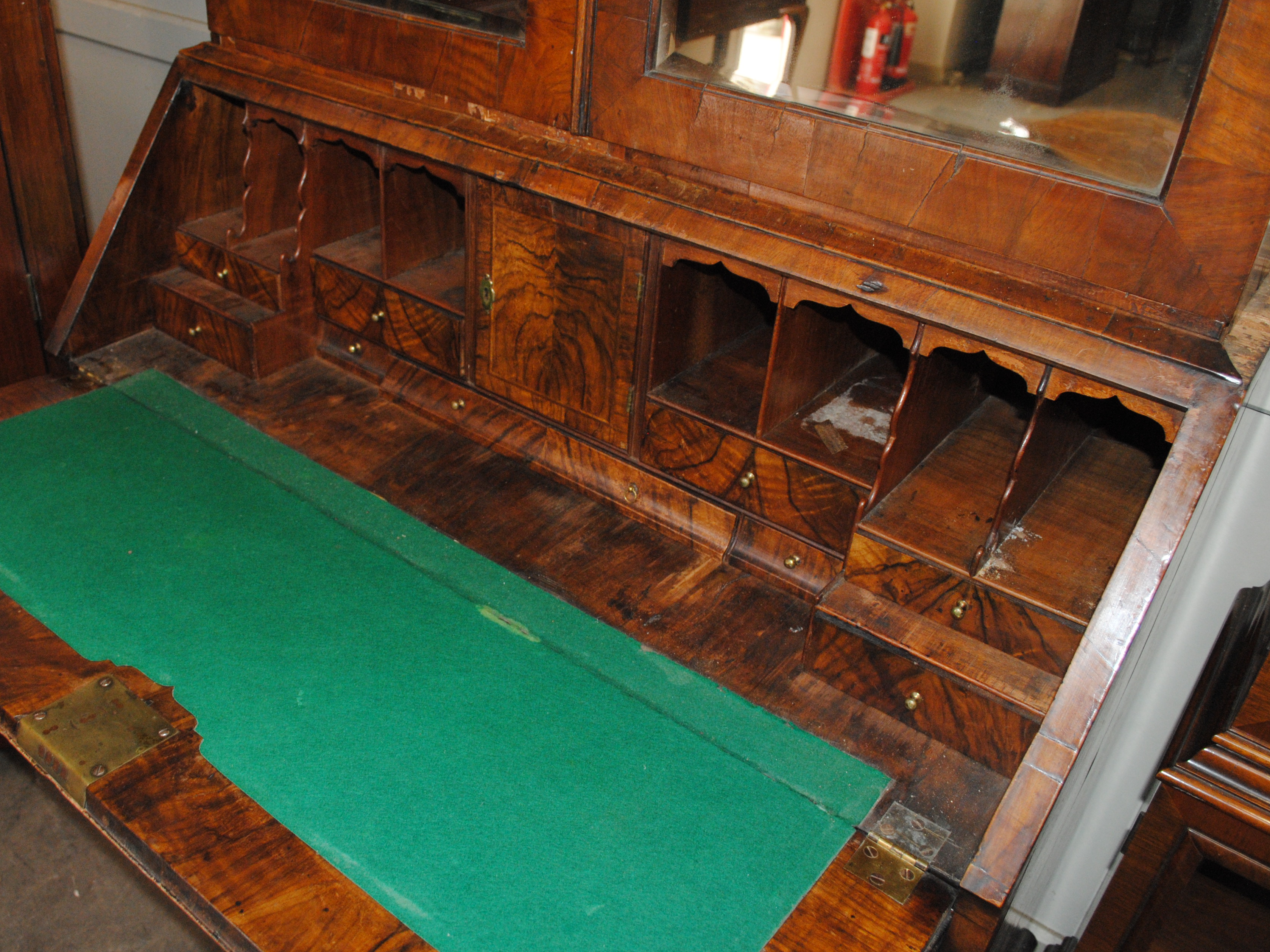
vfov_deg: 46.8
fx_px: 1101
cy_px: 465
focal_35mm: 30
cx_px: 545
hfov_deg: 59.7
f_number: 5
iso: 800
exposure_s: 1/60
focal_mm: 18
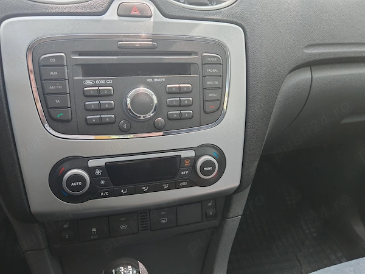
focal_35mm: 27
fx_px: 285
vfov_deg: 51.4
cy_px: 137
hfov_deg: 65.3
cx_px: 182
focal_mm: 6.67
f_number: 1.9
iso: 400
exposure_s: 1/60
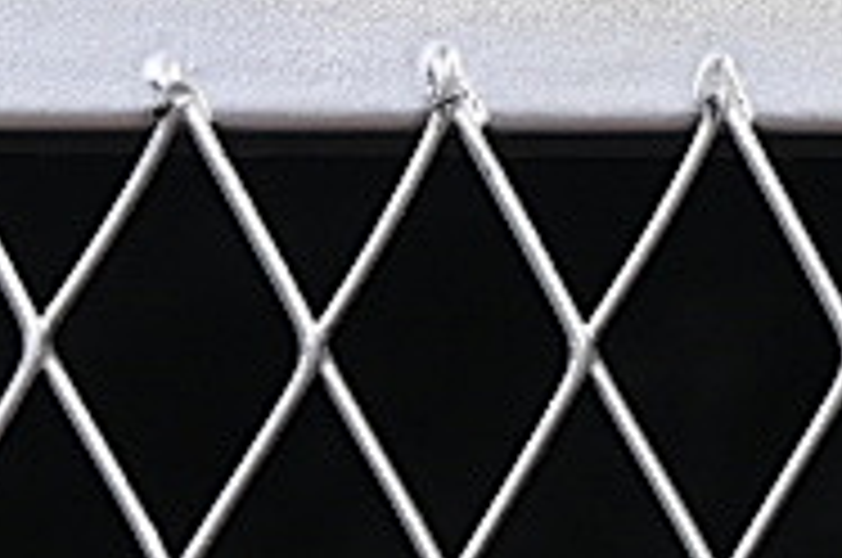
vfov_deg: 3.1
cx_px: 1747
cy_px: -1048
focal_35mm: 434
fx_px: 10133
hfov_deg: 4.7
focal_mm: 50
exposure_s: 1/60
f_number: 6.3
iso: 160
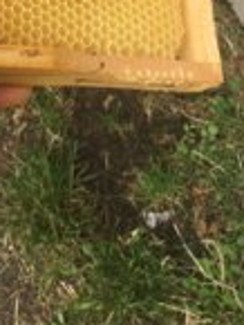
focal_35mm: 80
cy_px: -81
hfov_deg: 18.1
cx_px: 20
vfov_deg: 22.2
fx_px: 751
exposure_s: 1/148
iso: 25
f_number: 2.2
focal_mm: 4.15
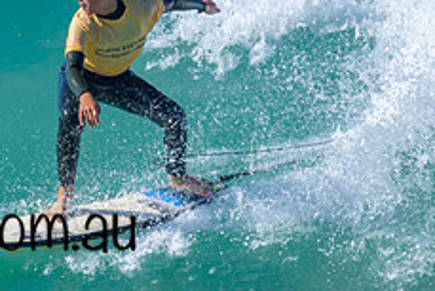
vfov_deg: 0.5
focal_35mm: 2776
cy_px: 117
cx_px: -20
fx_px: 33563
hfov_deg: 0.7
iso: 450
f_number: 6.3
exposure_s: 1/2000
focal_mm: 800
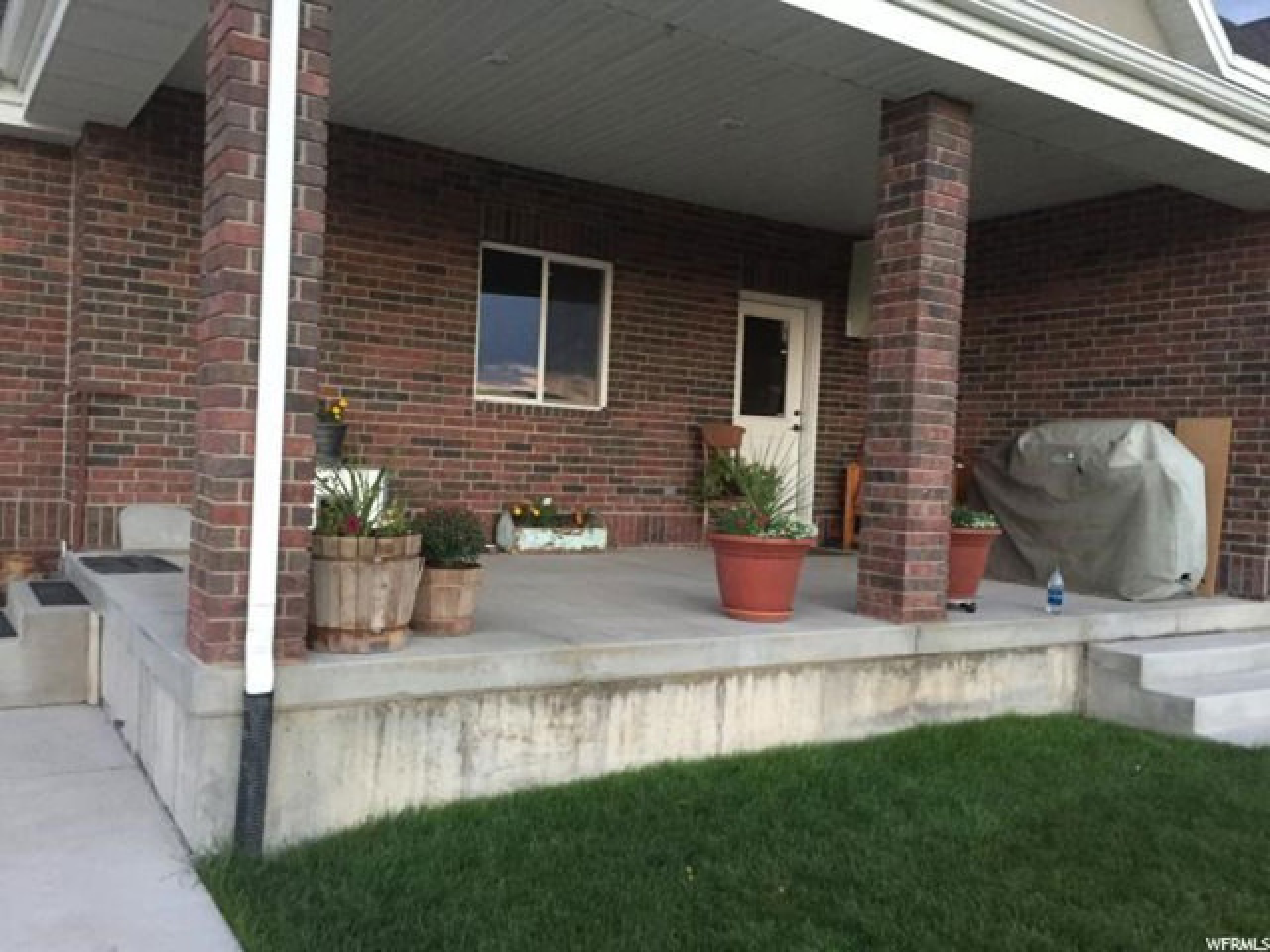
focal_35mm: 29
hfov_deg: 61.7
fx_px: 1064
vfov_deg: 48.2
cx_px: 635
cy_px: 476
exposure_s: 1/30
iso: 200
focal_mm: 4.15
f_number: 2.2
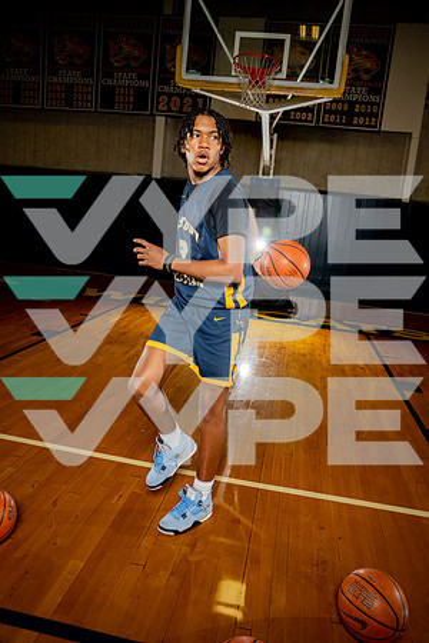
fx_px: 465
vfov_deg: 69.4
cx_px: 214
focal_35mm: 26
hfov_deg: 49.6
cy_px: 322
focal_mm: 26
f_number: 6.3
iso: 400
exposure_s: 1/250
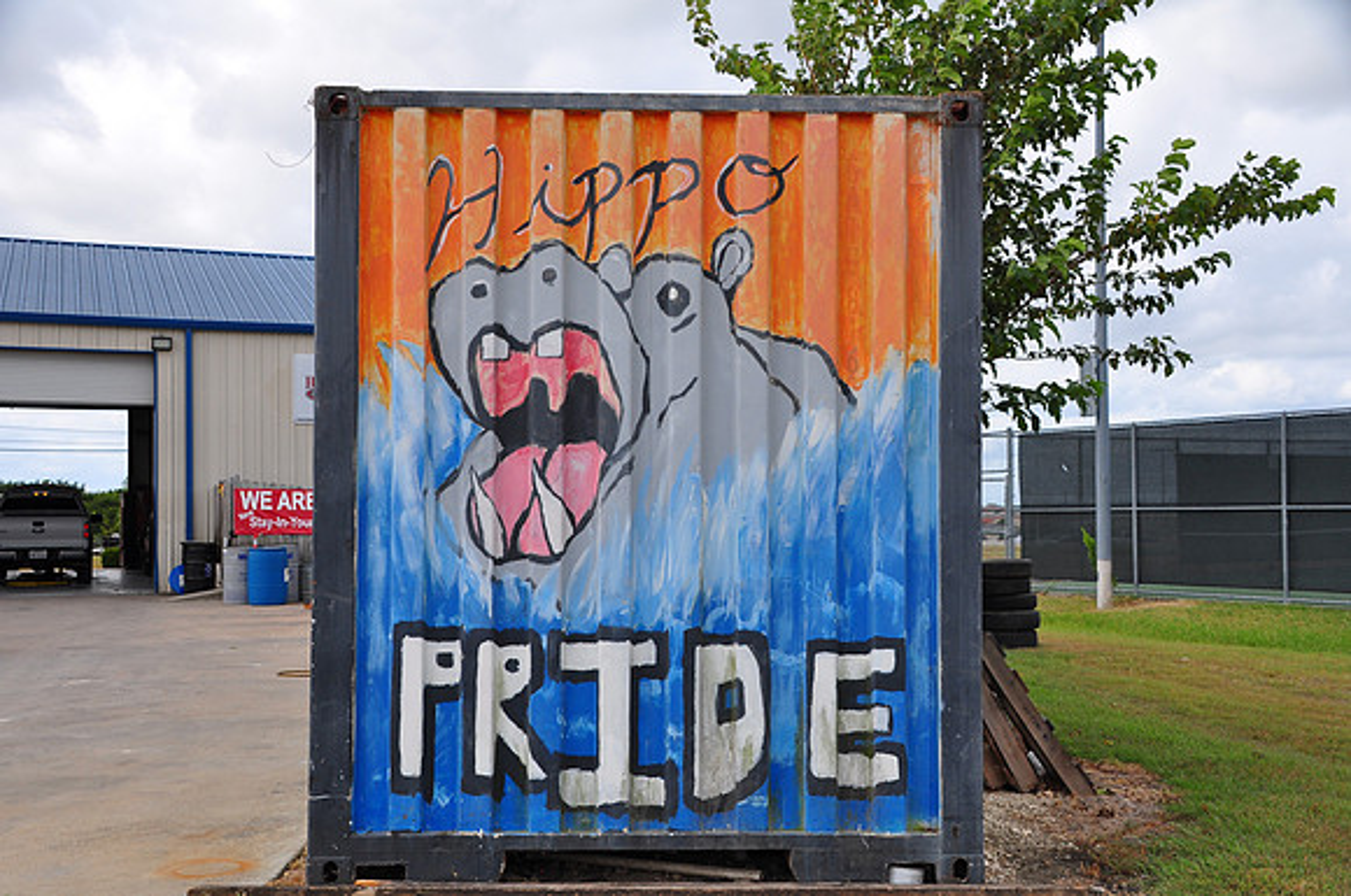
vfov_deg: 31.8
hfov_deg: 46.5
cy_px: 448
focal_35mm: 42
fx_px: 1574
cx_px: 676
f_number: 8
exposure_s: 1/400
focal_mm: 28
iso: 200
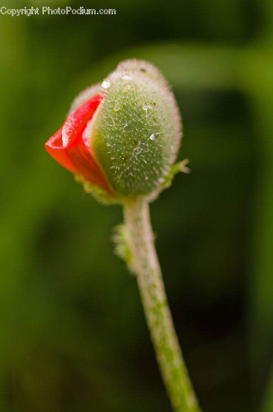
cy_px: 206
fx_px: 856
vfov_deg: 27.0
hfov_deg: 18.1
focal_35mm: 75
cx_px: 136
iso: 100
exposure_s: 1/60
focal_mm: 50
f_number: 3.5
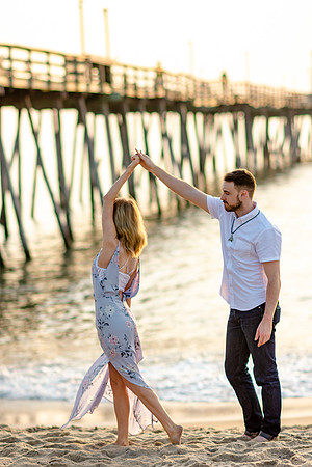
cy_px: 234
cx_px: 156
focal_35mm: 128
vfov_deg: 16.1
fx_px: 1657
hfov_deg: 10.8
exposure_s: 1/2000
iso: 200
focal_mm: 85
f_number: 1.8
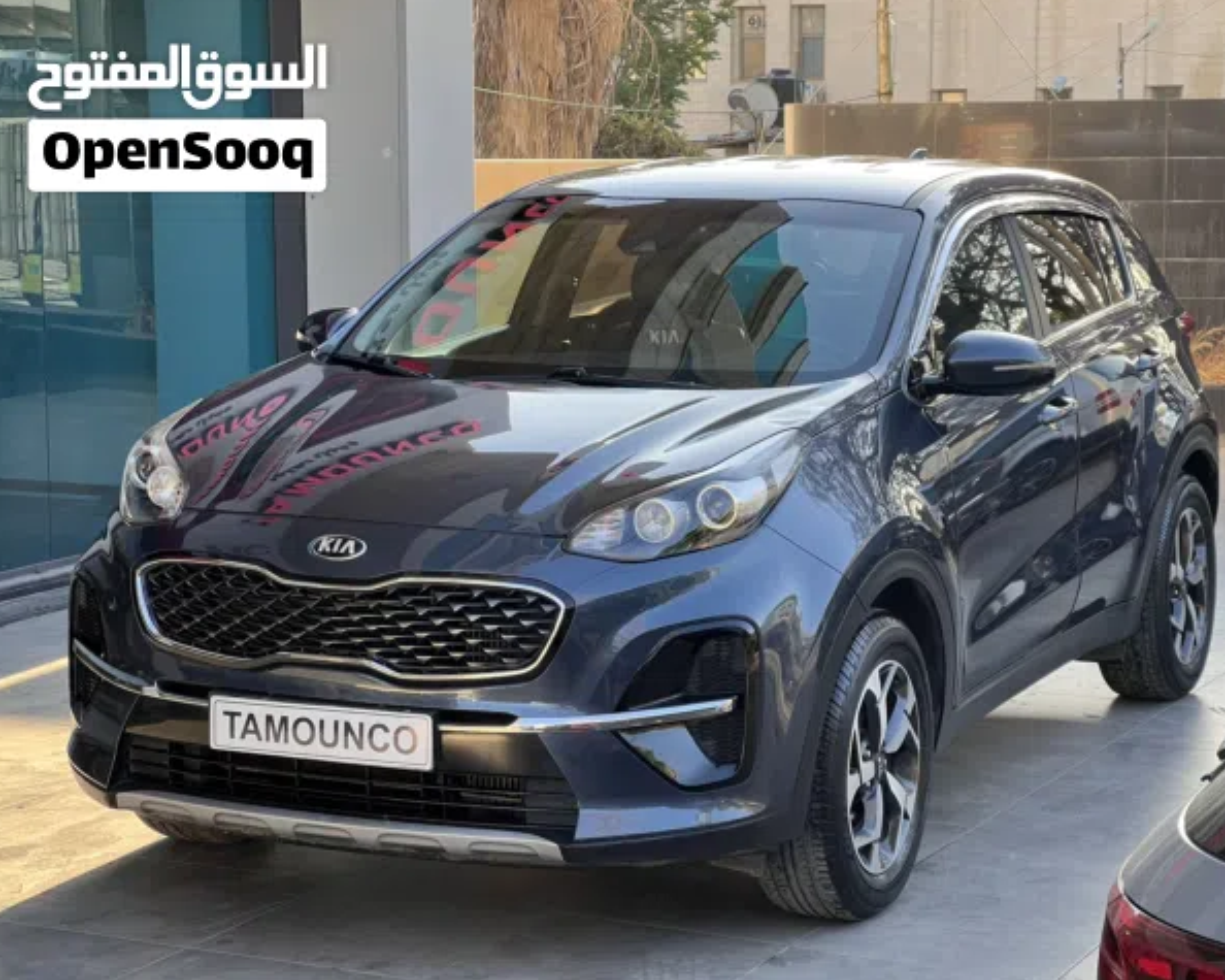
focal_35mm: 81
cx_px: 637
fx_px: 2936
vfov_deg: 18.9
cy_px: 489
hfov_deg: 23.6
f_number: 2.8
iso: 64
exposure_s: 1/99
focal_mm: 9
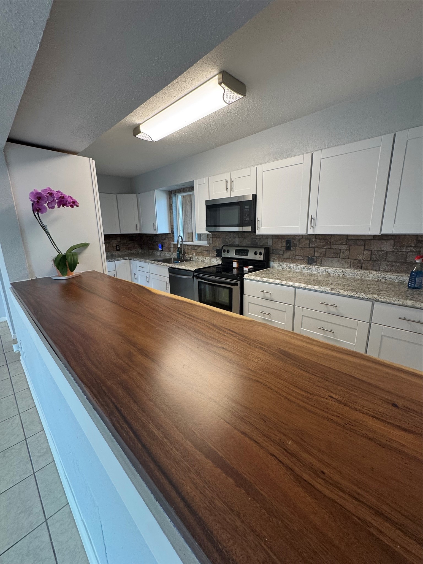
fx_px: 228
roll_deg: +1.5
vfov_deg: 102.1
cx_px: 212
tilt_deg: -13.7
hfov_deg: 85.7
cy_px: 282
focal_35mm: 14
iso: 160
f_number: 2.2
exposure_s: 1/120
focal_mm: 2.22
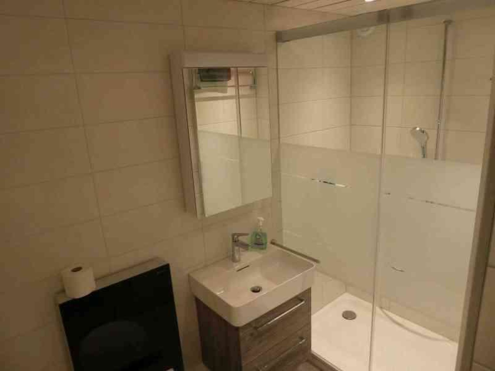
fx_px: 343
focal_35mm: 24
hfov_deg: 71.6
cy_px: 186
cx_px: 248
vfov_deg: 56.8
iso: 400
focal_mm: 4.3
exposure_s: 1/60
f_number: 3.3
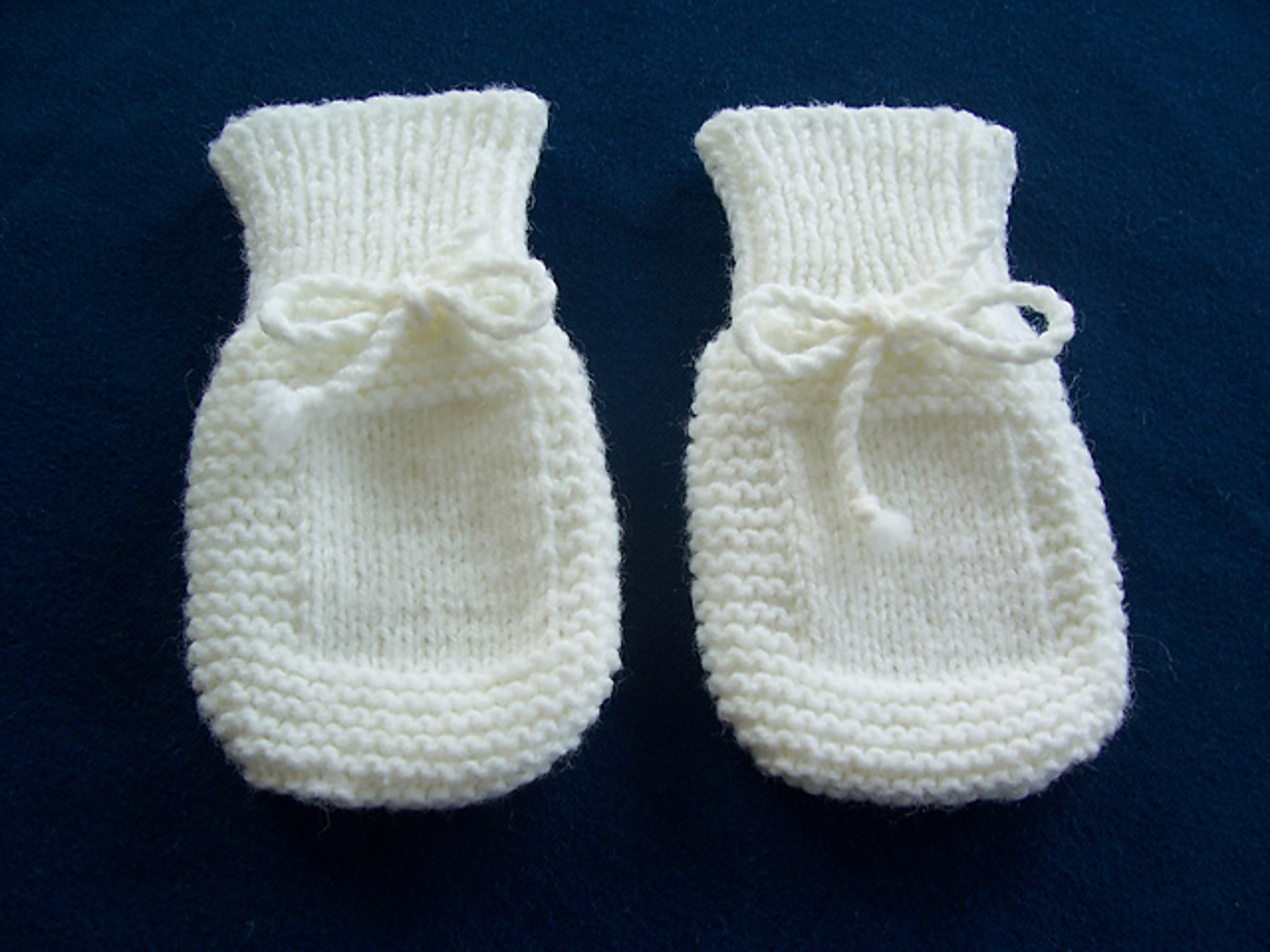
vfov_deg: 41.8
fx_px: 1247
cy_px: 476
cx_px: 635
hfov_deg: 54.0
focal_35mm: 34
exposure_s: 1/30
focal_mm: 5.6
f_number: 2.7
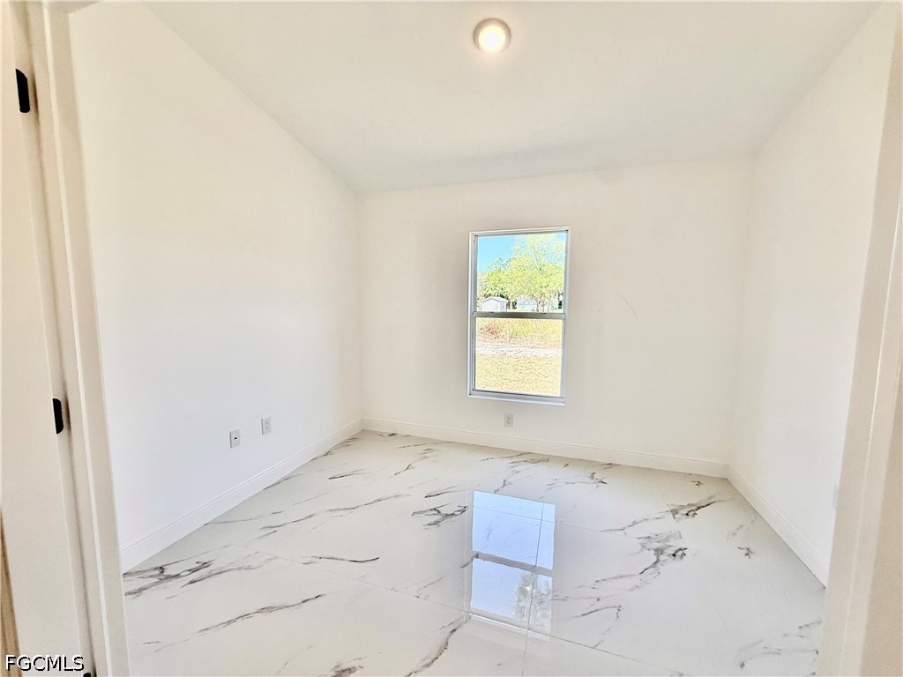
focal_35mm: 14
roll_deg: -1.0
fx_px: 365
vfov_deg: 85.7
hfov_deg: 102.1
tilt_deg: -6.1
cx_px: 452
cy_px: 338
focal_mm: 2.22
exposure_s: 1/244
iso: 64
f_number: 2.2
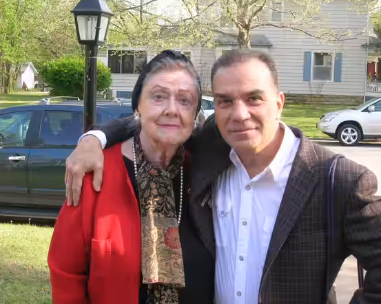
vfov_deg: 28.6
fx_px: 597
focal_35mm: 53
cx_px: 200
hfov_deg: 35.4
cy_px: 150
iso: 50
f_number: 5.6
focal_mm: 8.4
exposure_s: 1/37.1
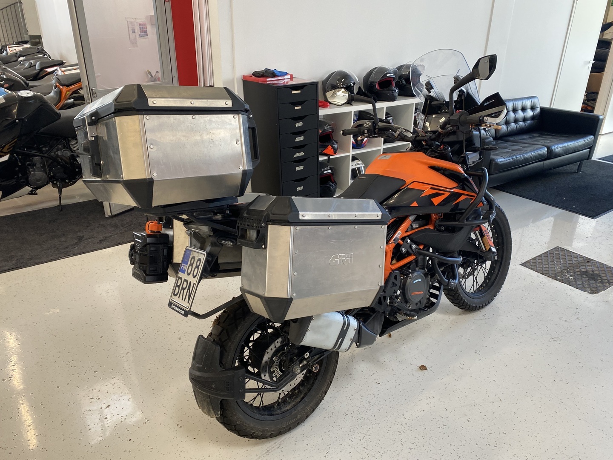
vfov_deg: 53.1
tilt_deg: -23.5
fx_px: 460
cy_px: 230
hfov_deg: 67.3
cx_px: 306
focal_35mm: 26
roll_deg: -0.5
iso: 100
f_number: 1.8
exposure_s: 1/100
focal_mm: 4.25
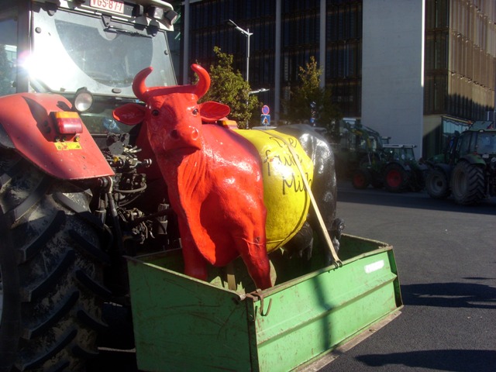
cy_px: 186
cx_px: 248
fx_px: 516
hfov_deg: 51.4
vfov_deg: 39.7
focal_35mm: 36
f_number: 5.5
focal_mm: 6
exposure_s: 1/350
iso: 80
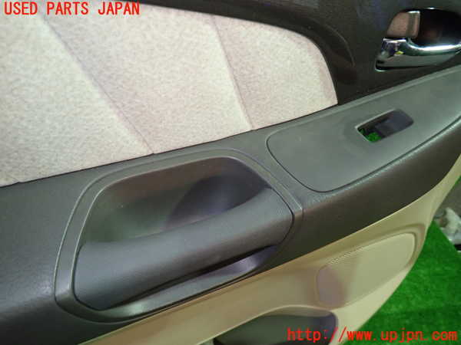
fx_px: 333
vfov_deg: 54.9
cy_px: 172
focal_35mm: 25
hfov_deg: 69.4
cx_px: 230
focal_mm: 4.5
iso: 250
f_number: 2
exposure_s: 1/30
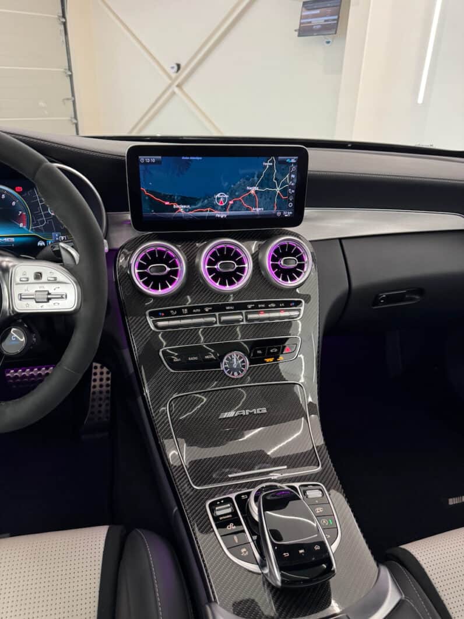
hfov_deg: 56.8
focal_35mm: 24
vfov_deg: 71.6
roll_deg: -2.8
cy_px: 310
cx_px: 232
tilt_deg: -26.8
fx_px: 429
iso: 500
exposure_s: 1/50
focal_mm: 6.76
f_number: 1.78
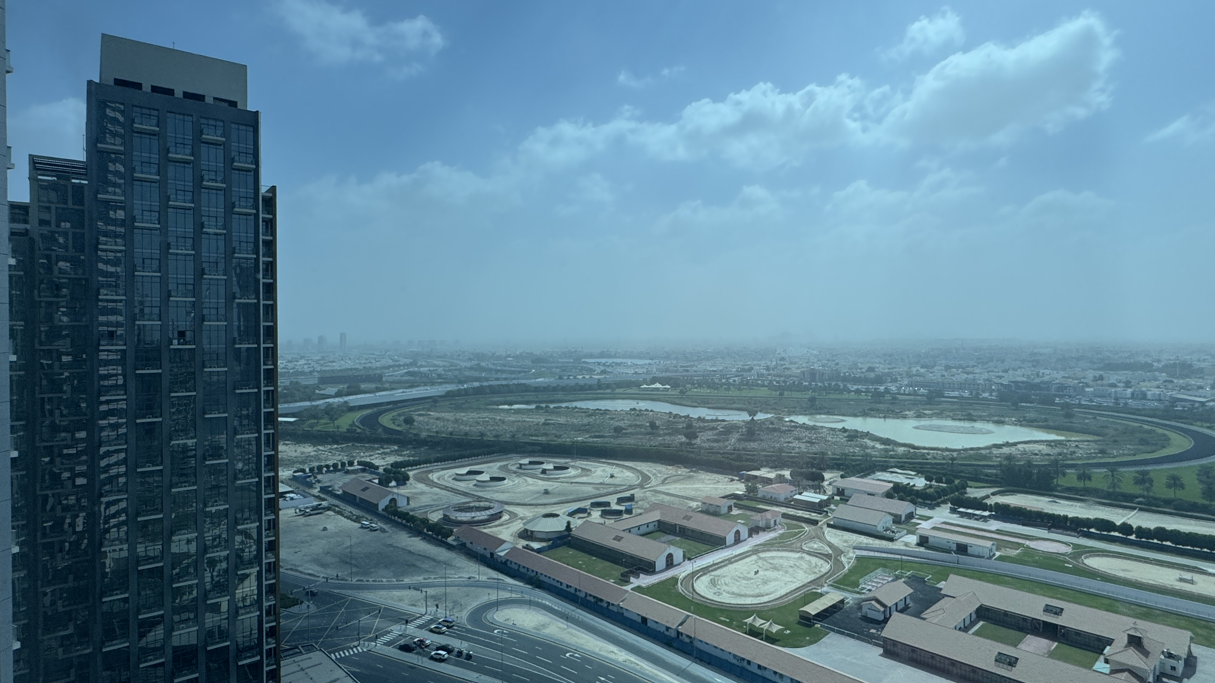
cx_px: 640
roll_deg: +0.1
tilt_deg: -0.5
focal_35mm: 21
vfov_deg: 53.6
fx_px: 677
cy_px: 338
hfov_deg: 83.8
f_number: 2.2
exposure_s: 1/2273
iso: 50
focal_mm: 2.22
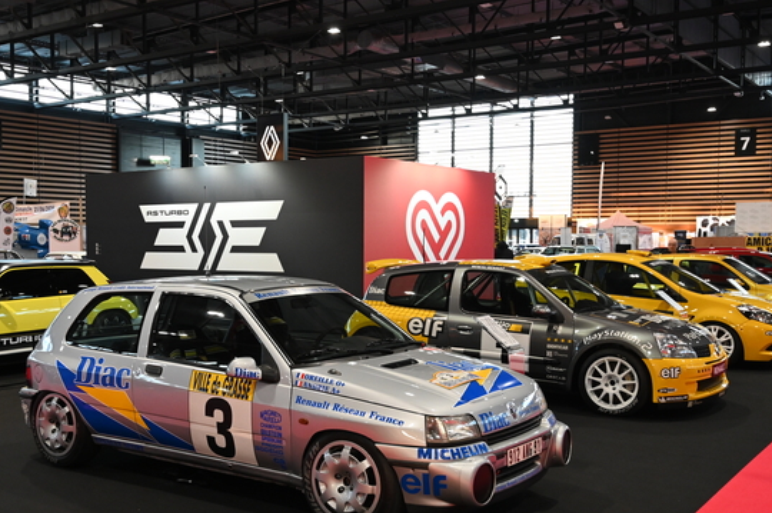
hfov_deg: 45.2
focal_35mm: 43
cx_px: 299
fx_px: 921
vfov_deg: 31.1
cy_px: 293
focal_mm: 29
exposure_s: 1/125
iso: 2500
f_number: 4
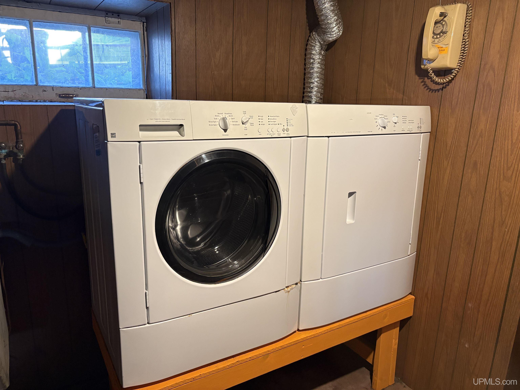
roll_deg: -1.3
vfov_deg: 53.1
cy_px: 195
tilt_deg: -13.6
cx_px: 260
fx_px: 391
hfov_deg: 67.3
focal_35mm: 26
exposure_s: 1/60
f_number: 1.6
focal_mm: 5.96
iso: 320
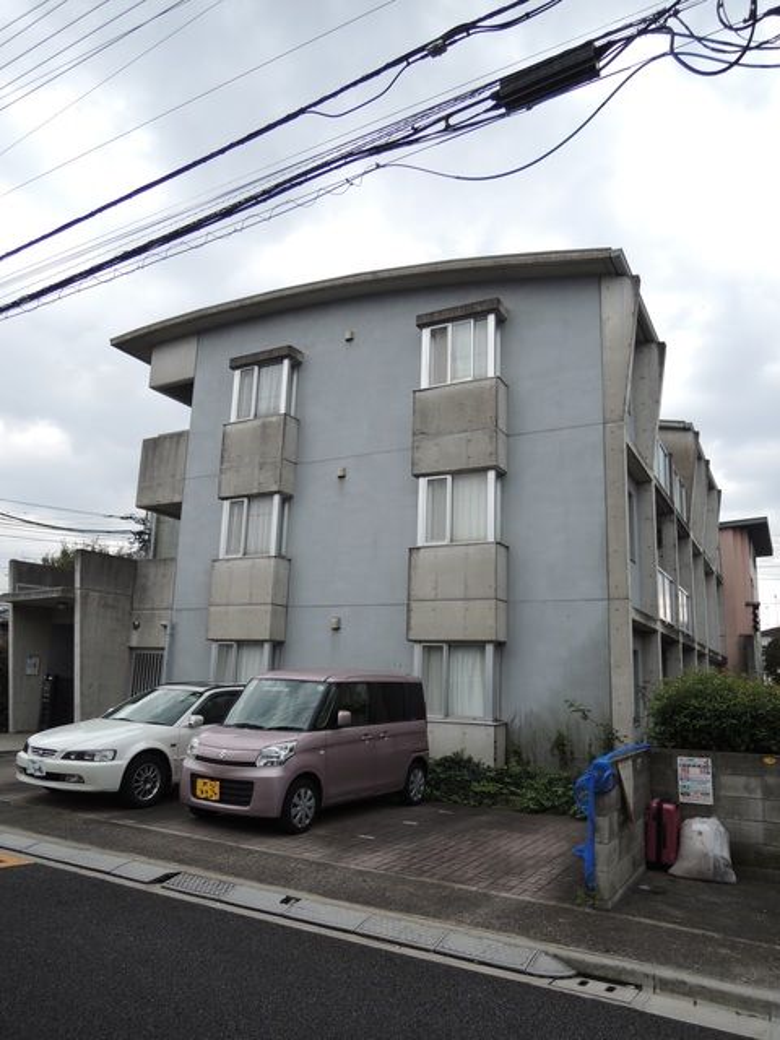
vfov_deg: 71.6
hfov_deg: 56.8
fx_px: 721
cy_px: 520
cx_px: 390
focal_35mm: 24
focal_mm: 4.3
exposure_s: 1/320
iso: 100
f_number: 2.8
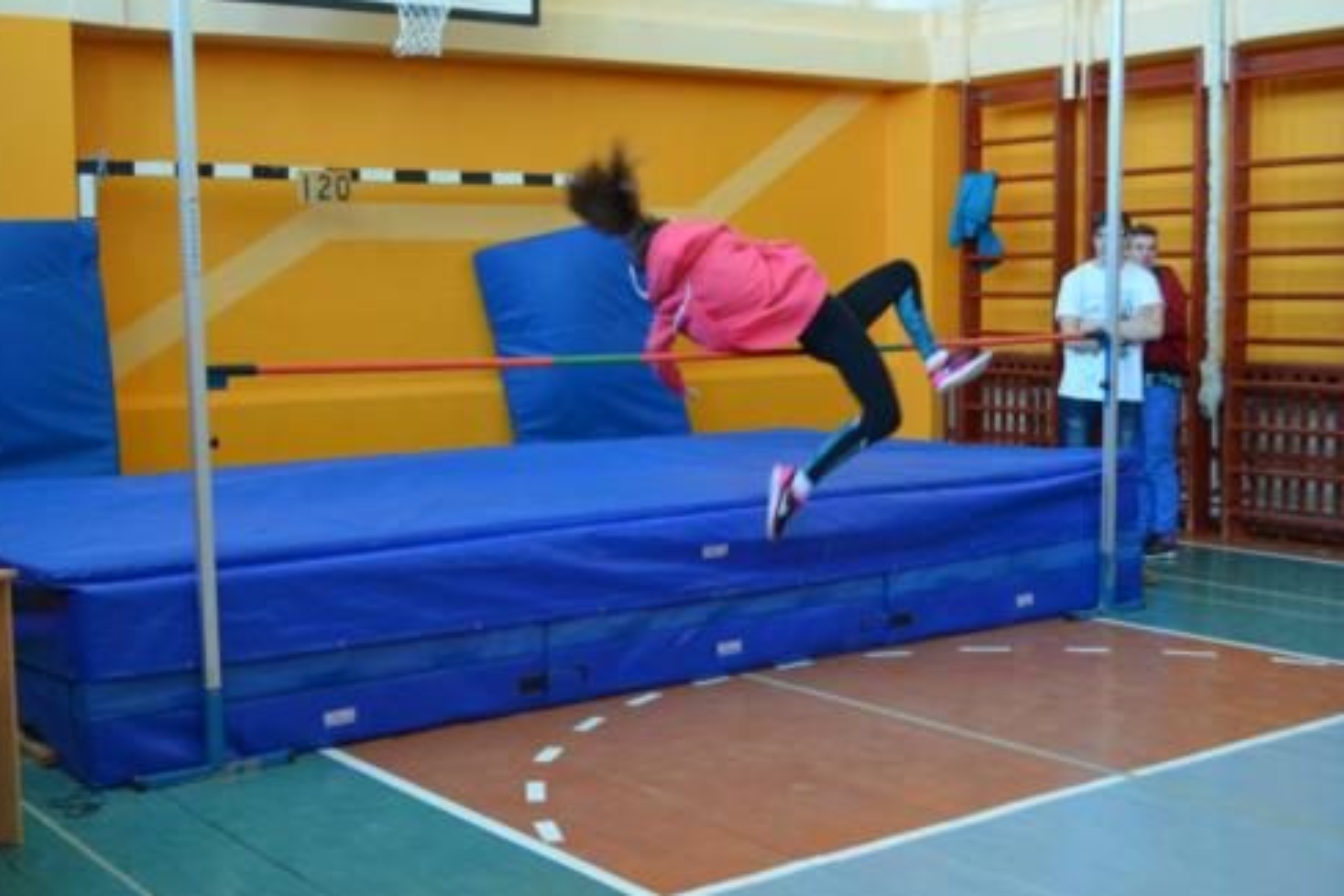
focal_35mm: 49
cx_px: 668
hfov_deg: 40.3
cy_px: 447
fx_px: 1829
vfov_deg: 27.5
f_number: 4.8
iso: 1600
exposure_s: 1/100
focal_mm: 32
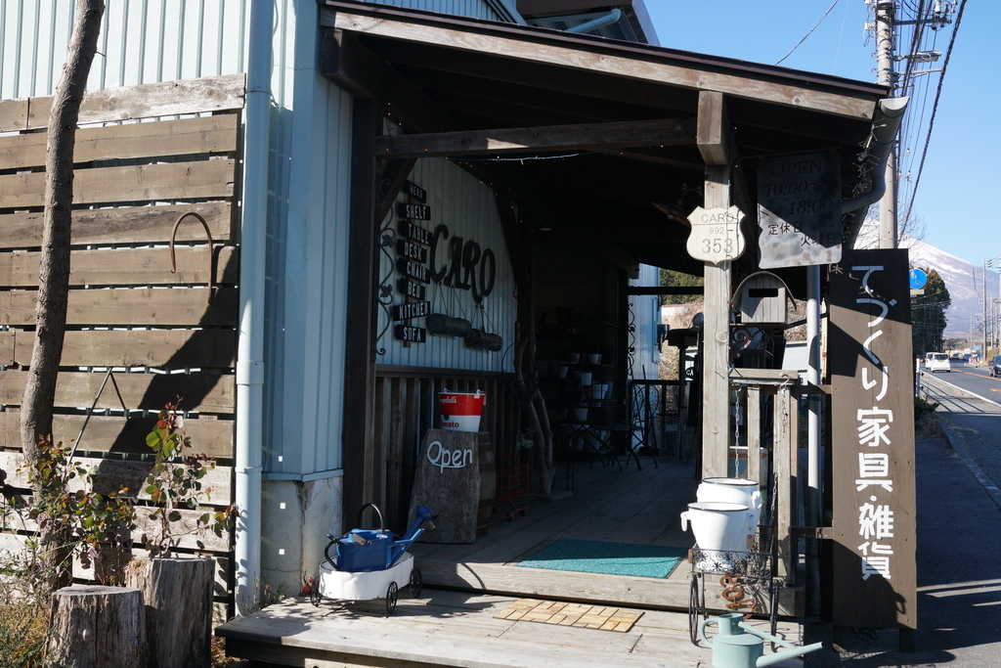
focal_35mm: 35
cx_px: 500
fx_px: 973
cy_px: 334
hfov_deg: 54.4
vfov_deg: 37.9
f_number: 8
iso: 1600
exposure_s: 1/500
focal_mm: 35
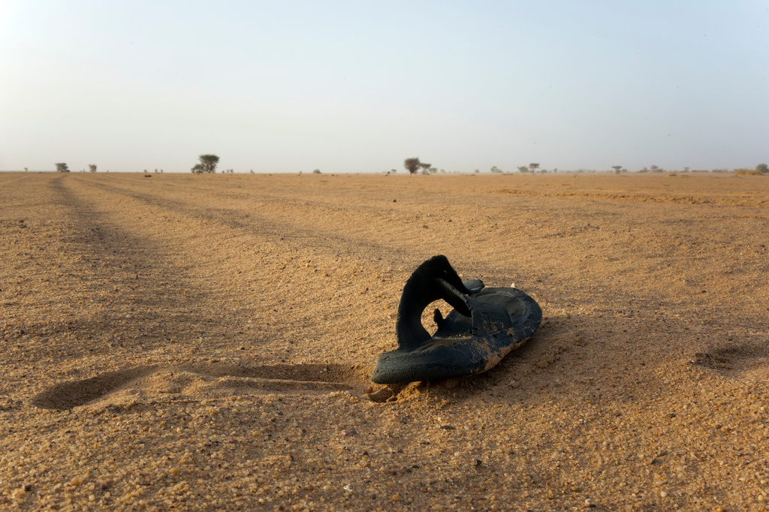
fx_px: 747
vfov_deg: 37.8
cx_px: 384
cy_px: 256
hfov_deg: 54.4
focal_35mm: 35
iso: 640
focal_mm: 35
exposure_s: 1/50
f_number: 22
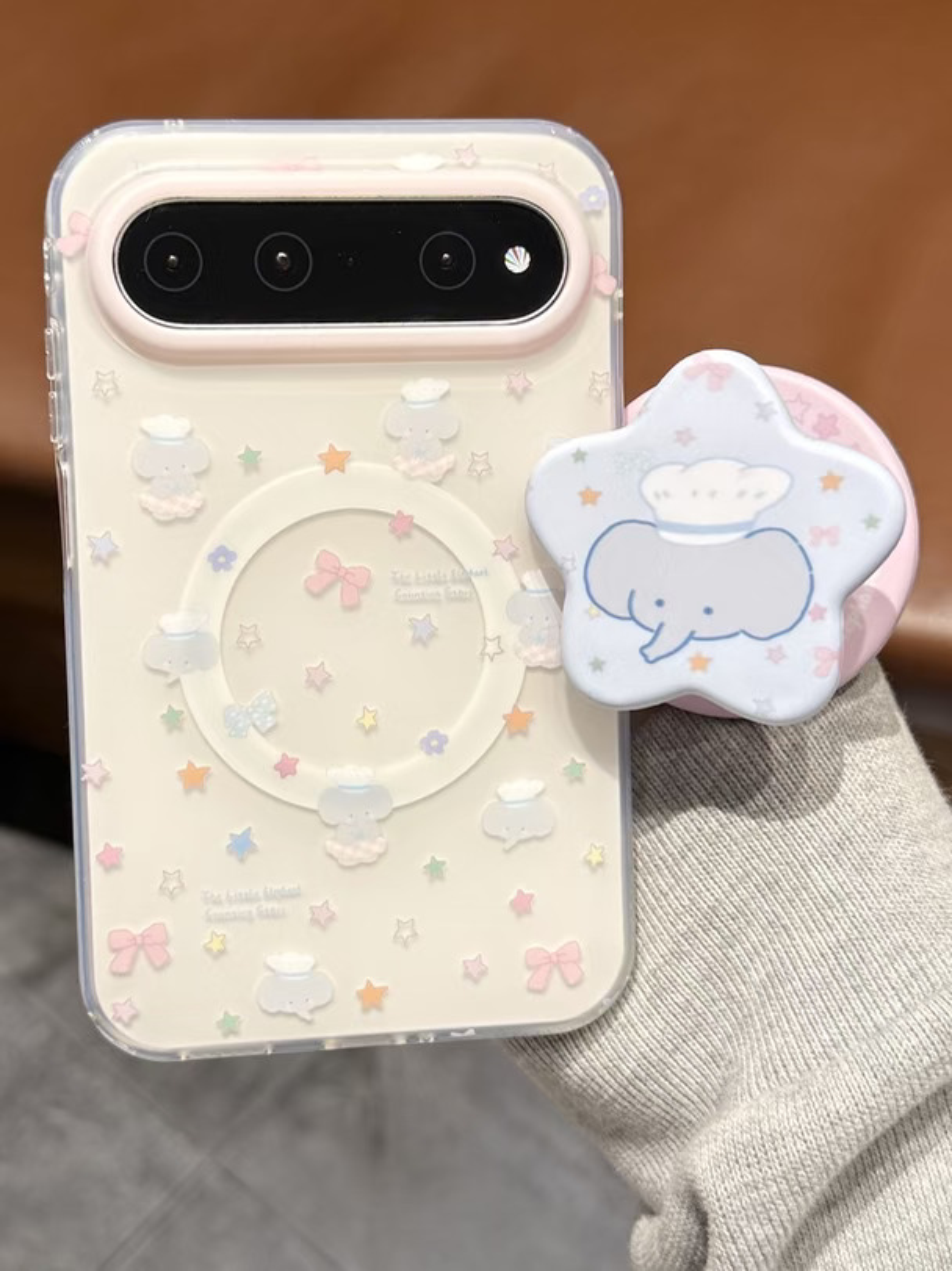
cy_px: 636
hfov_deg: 56.8
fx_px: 881
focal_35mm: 24
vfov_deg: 71.6
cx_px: 476
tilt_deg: -47.6
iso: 160
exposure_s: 1/100
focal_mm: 6.76
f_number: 1.78
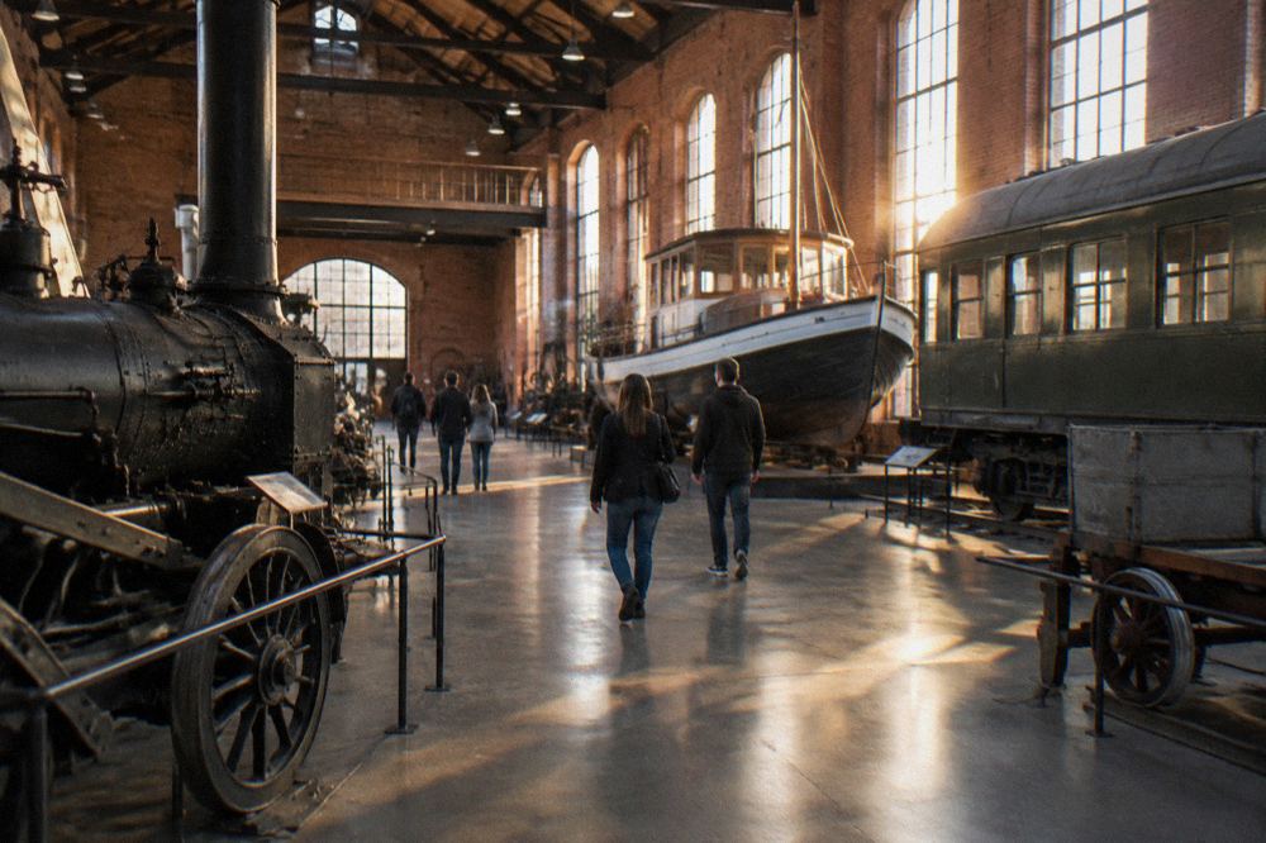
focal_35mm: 35
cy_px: 422
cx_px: 633
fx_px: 1230
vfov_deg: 37.8
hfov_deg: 54.5
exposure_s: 1/125
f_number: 4.5
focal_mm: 35
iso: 6400
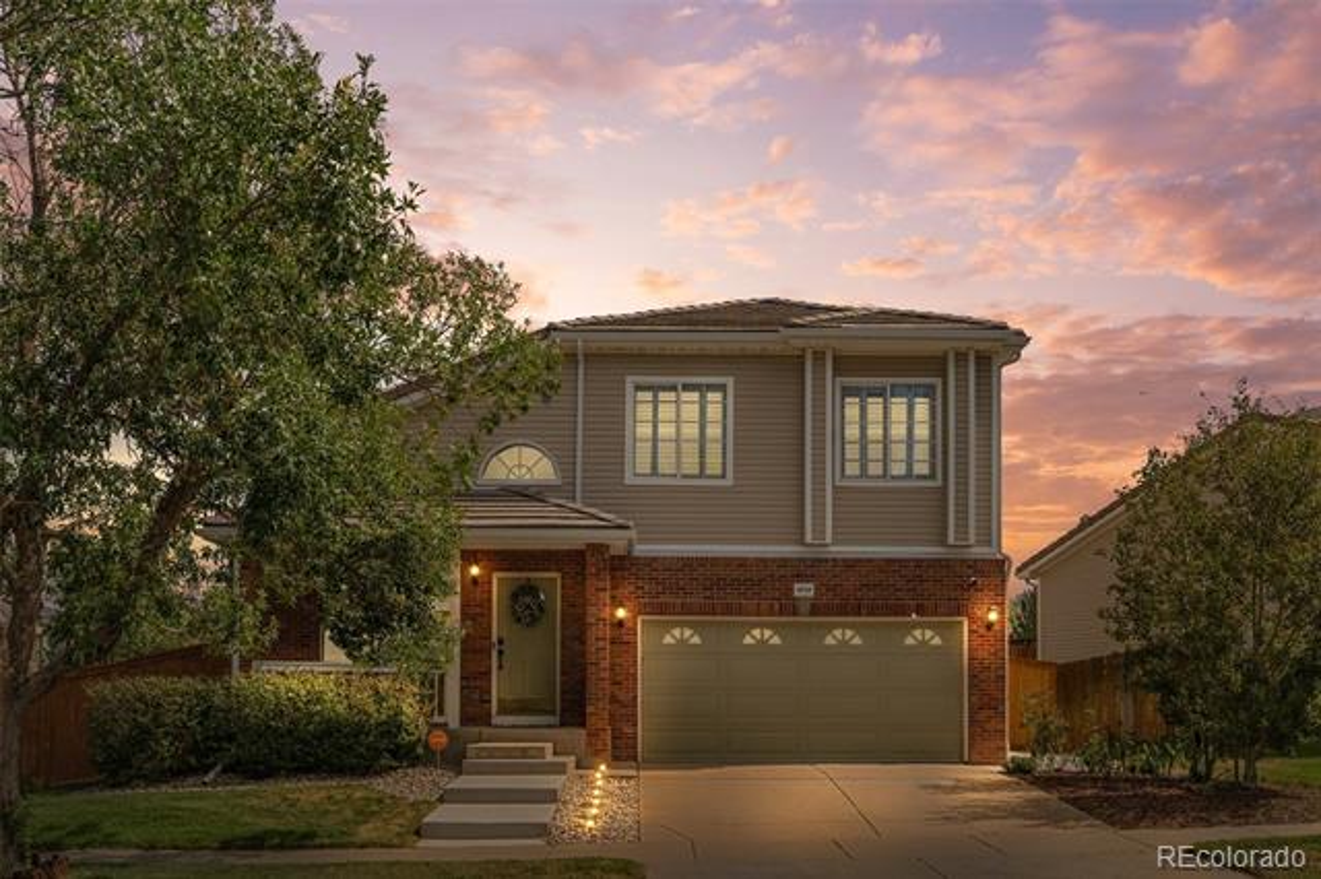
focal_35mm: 35
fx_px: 1284
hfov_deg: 54.5
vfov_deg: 37.8
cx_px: 660
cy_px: 440
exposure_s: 1/5000
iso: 640
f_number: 9
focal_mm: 35
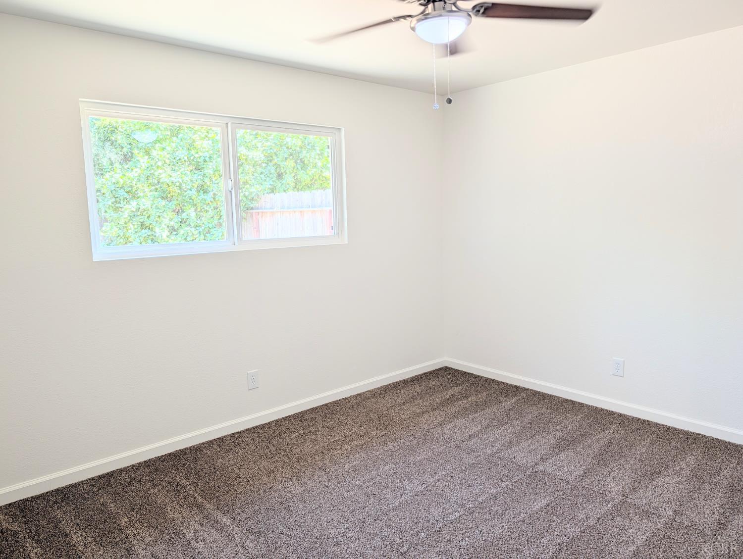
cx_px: 372
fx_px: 516
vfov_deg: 56.9
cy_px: 280
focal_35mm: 24
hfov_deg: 71.5
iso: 20
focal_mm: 6.9
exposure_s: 1/481
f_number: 1.68
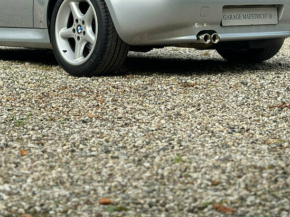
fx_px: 879
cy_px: -18
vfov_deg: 13.8
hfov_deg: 18.7
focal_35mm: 105
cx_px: 97
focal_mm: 6.86
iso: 100
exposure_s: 1/3058
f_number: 1.78
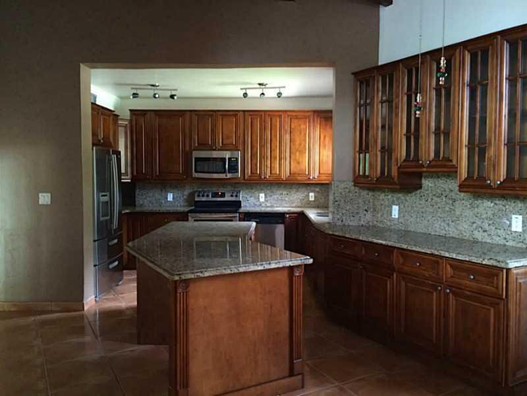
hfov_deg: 60.0
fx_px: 457
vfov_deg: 46.8
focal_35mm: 30
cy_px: 198
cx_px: 264
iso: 320
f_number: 2.2
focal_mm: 4.12
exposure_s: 1/30
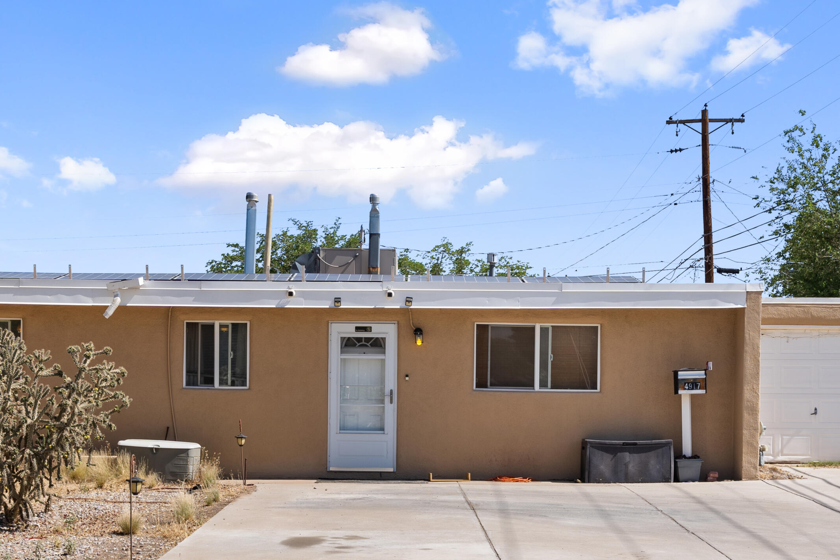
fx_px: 1377
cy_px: 385
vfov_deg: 22.9
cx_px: 370
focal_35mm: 59
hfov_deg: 33.9
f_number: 9
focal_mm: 28
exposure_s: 1/250
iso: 320
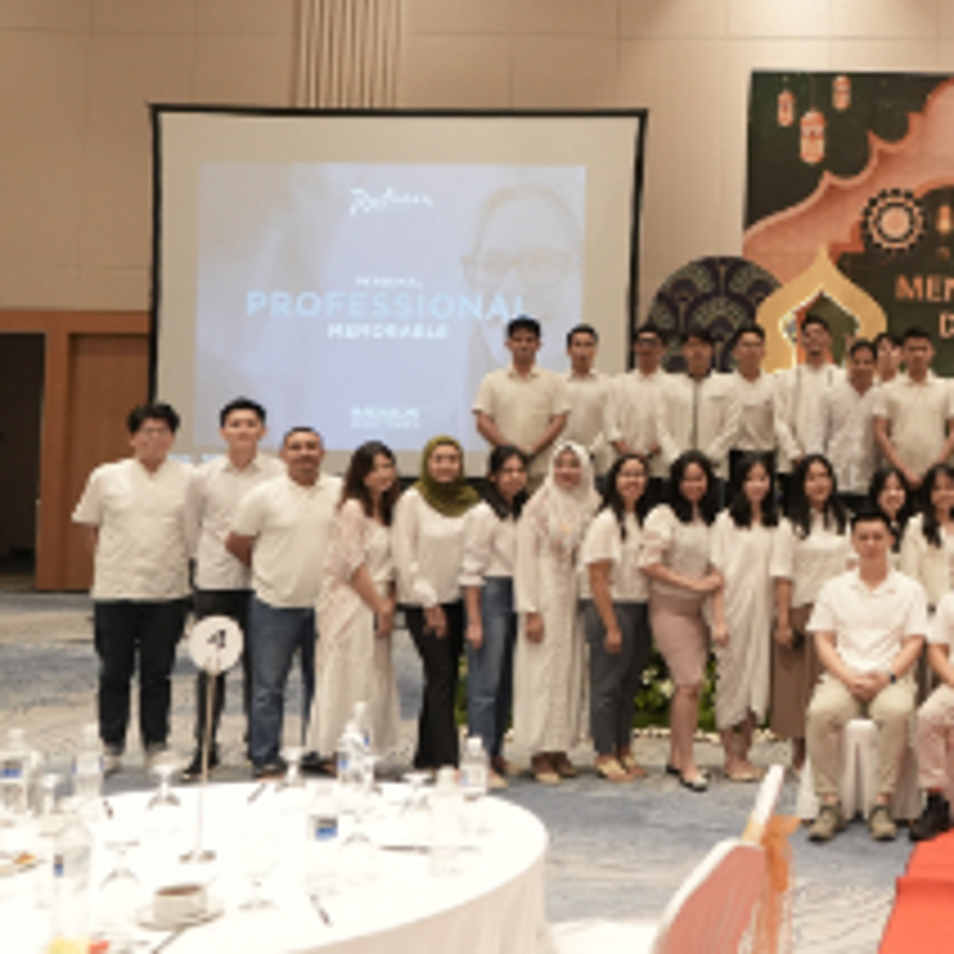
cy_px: 326
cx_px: 1048
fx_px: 1497
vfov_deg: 35.1
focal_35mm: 48
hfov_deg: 31.4
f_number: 3.2
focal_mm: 24
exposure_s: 1/125
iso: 2000
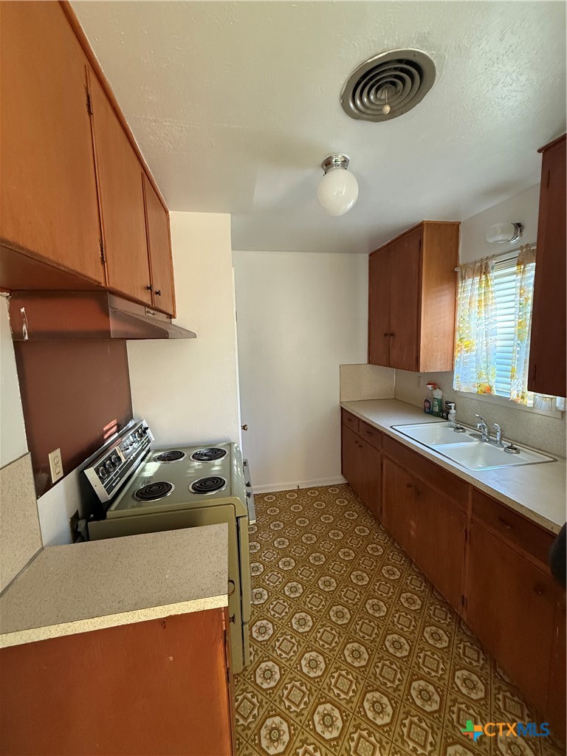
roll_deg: +1.0
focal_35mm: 14
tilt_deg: -6.6
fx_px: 306
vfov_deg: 102.1
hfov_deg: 85.7
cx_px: 284
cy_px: 378
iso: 400
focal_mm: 2.22
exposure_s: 1/60
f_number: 2.2
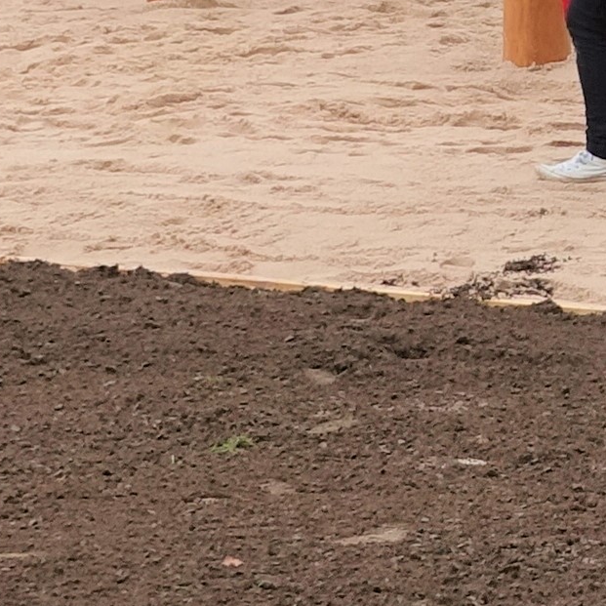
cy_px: -256
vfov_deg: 10.5
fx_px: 3209
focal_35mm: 162
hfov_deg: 9.1
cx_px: 1709
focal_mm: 11.51
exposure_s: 1/125
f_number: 2.8
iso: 100
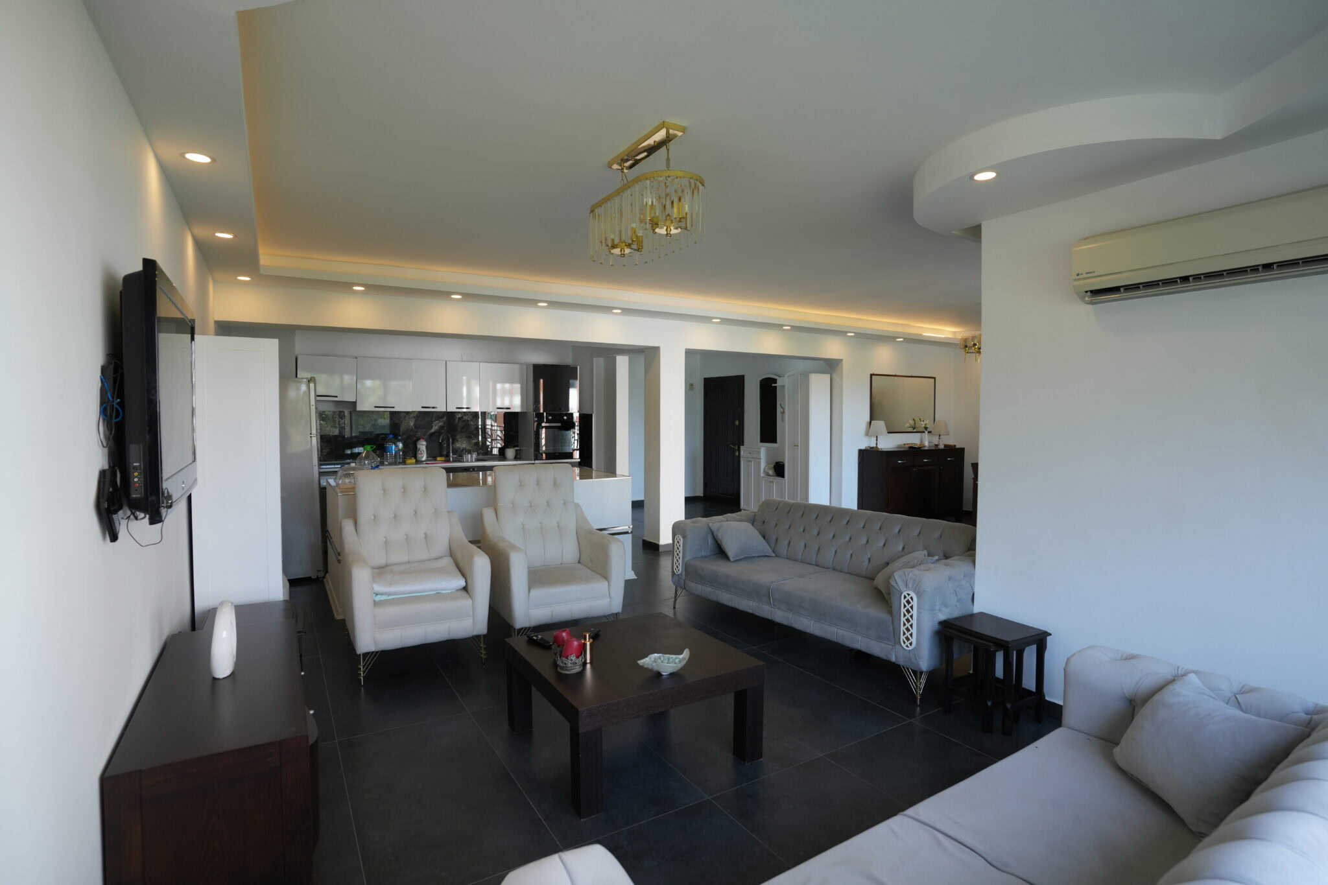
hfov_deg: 93.3
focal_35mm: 17
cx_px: 664
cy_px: 442
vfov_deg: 70.4
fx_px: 627
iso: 500
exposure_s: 1/160
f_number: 4
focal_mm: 17
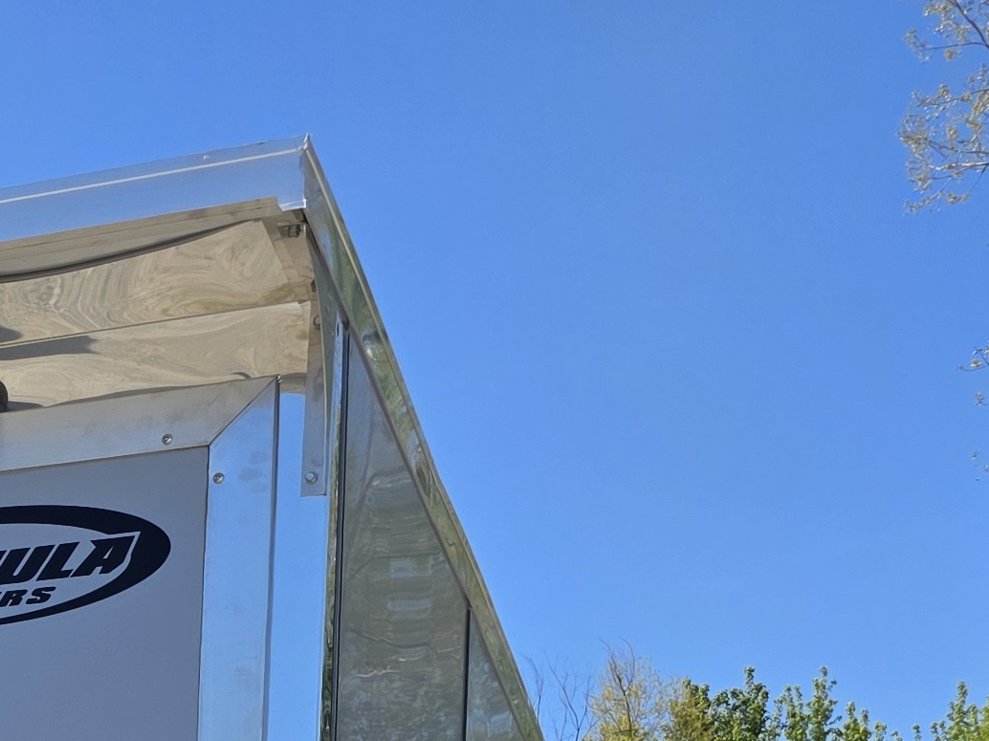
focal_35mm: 89
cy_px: 1341
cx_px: -546
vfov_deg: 14.5
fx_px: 2542
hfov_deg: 19.0
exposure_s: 1/4766
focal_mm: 6.3
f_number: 1.7
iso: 80
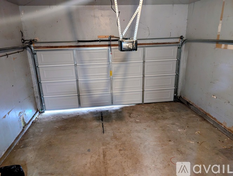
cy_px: 88
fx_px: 162
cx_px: 116
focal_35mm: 24
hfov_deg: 71.5
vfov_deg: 56.9
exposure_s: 1/40
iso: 1032
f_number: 1.68
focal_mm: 6.9
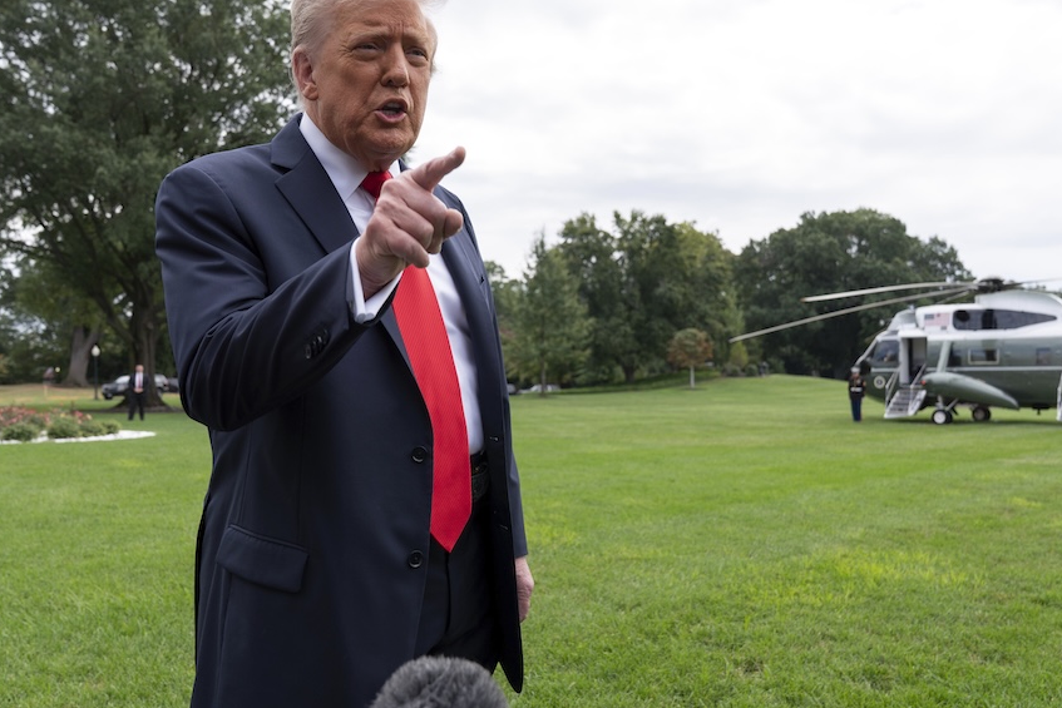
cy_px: 340
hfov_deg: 63.5
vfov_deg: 45.0
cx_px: 584
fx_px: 856
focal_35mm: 29
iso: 100
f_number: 4.5
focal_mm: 24
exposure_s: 1/400
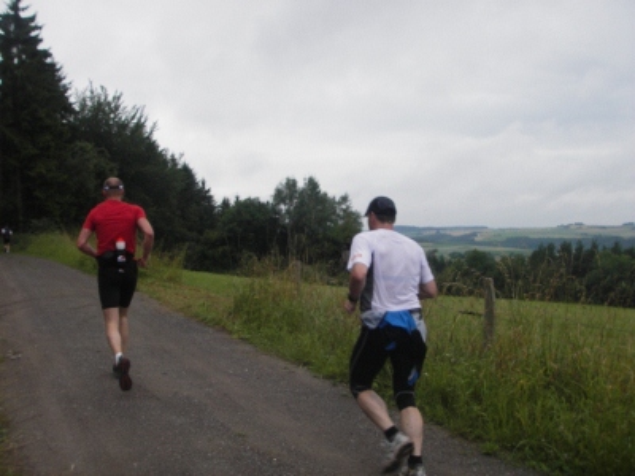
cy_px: 238
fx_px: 697
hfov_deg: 49.0
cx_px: 318
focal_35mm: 38
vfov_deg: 37.7
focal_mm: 6.3
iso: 50
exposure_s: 1/125
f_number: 6.6
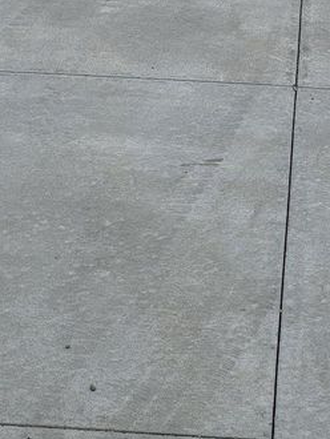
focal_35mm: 95
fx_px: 1206
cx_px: 287
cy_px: -203
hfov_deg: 15.4
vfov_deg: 18.5
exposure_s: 1/684
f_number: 1.7
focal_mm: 6.3
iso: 10
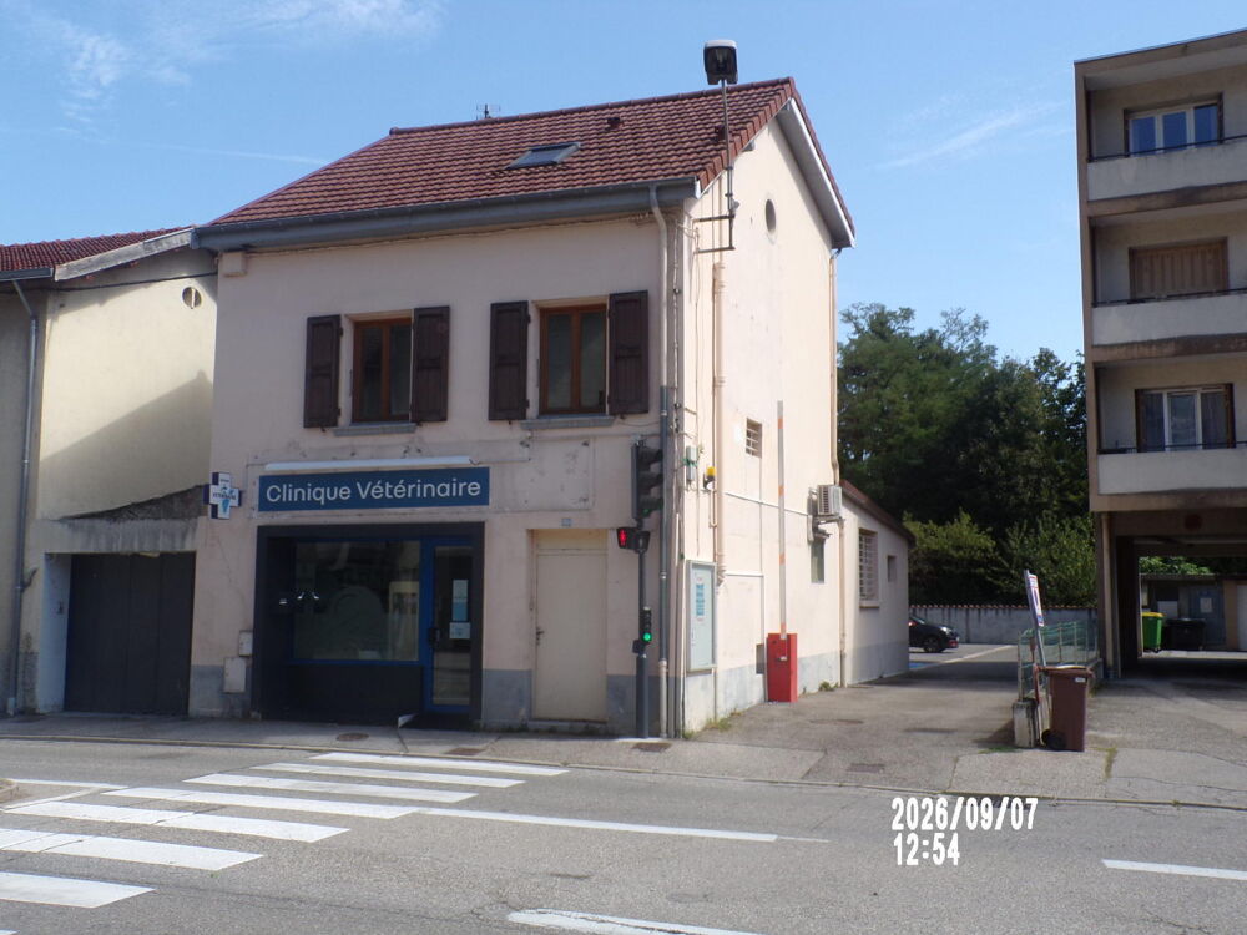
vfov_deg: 44.2
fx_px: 1153
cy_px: 468
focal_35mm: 32
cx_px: 624
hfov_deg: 56.8
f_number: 4.6
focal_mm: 5.8
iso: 80
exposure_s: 1/340
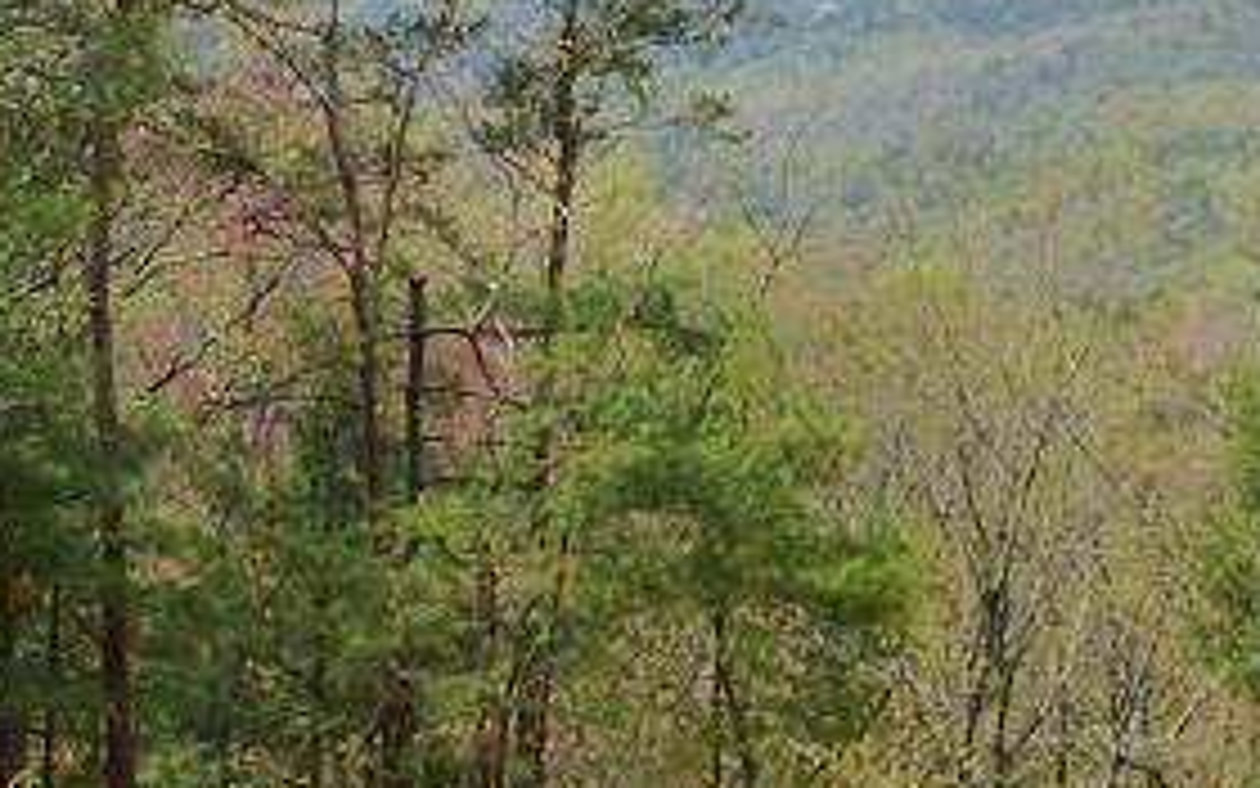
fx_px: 4739
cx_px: 1422
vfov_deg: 9.4
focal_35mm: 138
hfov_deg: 14.7
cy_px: -162
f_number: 5
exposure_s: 1/640
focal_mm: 10.1
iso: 160
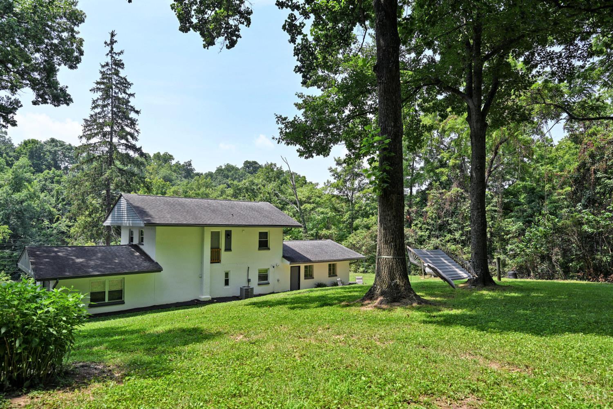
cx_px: 306
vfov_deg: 56.1
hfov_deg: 77.3
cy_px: 204
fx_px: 383
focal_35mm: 22
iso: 100
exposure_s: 1/320
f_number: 6.3
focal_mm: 22.5
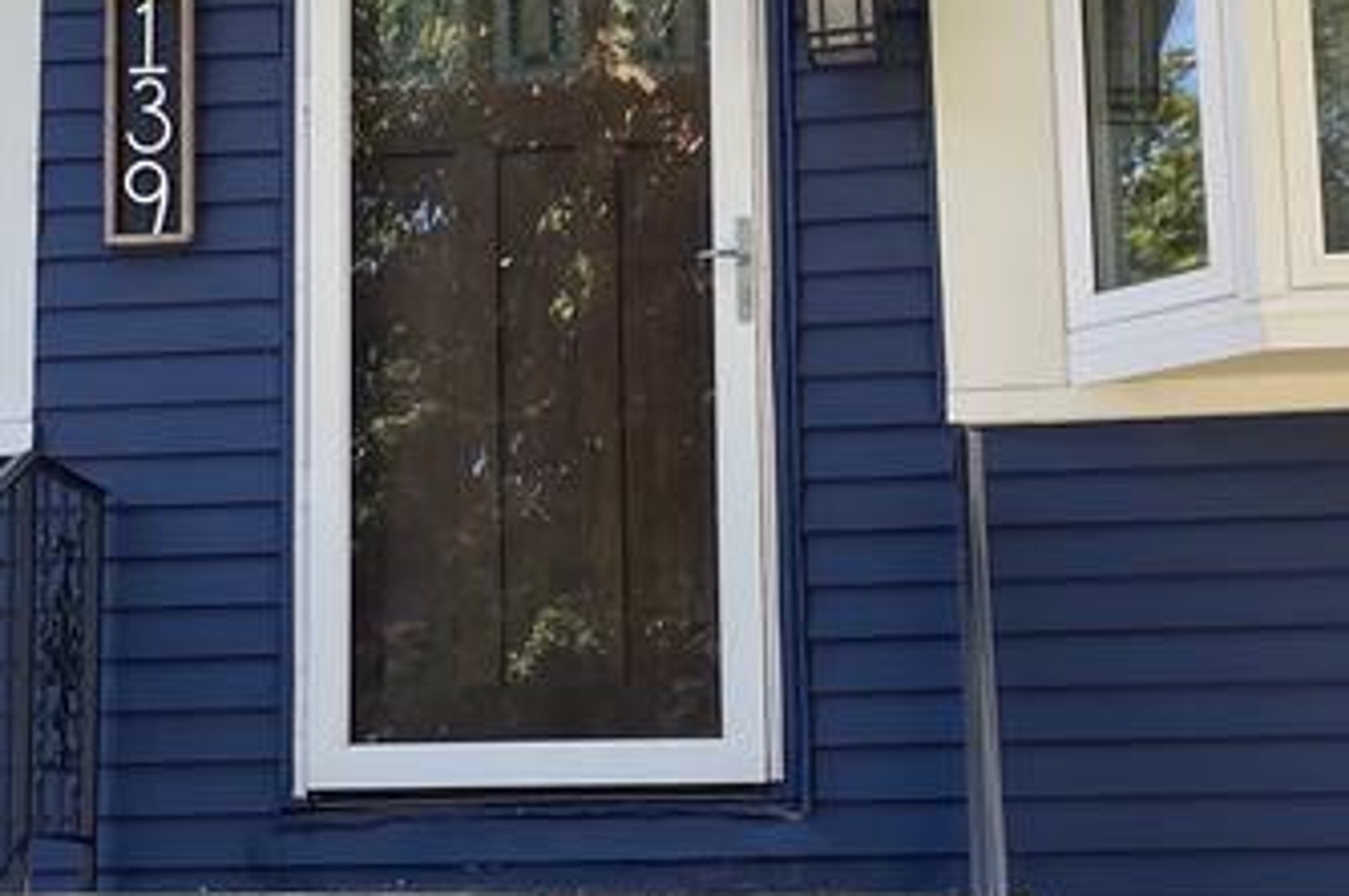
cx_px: 485
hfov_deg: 24.4
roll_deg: -0.6
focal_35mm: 83
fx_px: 3107
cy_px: 492
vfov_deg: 16.4
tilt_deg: +11.1
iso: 32
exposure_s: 1/394
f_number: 1.6
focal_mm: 4.2
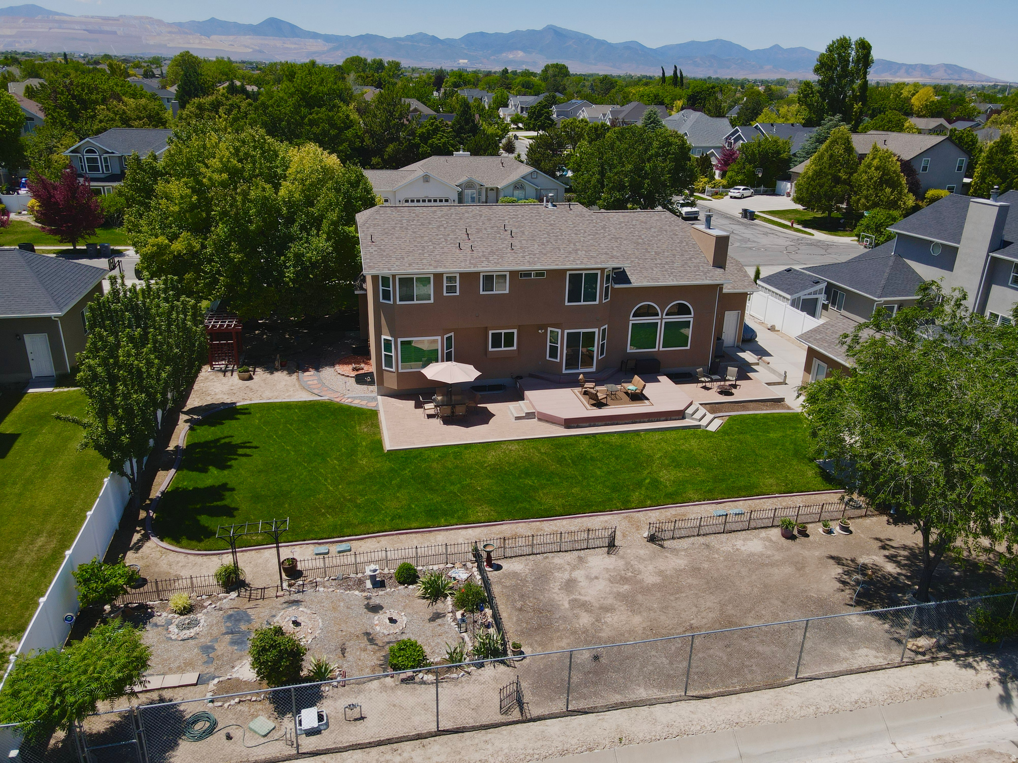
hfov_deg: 71.6
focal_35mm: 24
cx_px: 509
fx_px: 706
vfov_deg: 56.8
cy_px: 382
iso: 100
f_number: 2.8
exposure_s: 1/640
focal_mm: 4.5
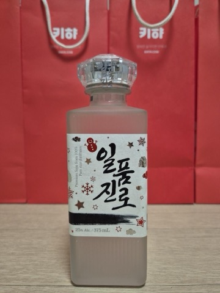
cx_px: 110
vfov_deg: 73.9
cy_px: 146
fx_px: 195
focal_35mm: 23
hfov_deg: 58.9
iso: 320
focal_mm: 5.4
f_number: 1.8
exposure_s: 1/120
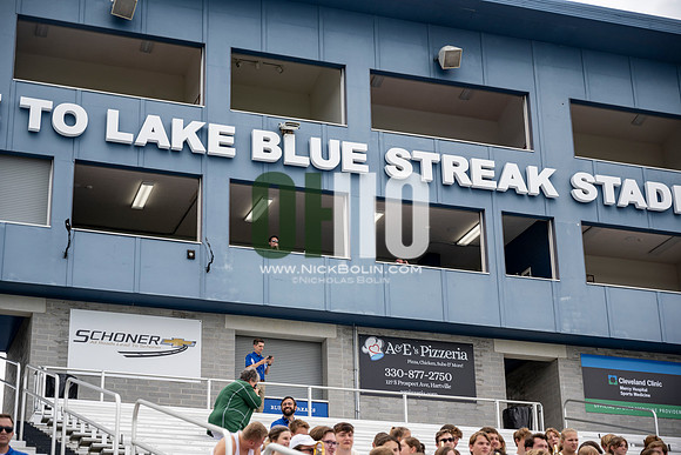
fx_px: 1324
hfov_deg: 28.8
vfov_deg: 19.5
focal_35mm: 70
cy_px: 228
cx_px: 340
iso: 250
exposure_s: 1/800
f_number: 4
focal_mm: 70
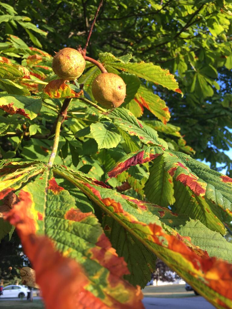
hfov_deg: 48.2
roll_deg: +3.2
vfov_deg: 61.7
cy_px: 154
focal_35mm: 29
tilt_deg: +23.3
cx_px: 116
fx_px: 259
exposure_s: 1/120
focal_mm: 4.15
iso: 25
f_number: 2.2
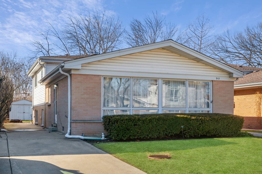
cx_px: 131
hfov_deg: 44.5
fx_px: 320
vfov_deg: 30.5
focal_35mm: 44
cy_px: 87
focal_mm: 44
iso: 200
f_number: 8
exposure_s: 1/500
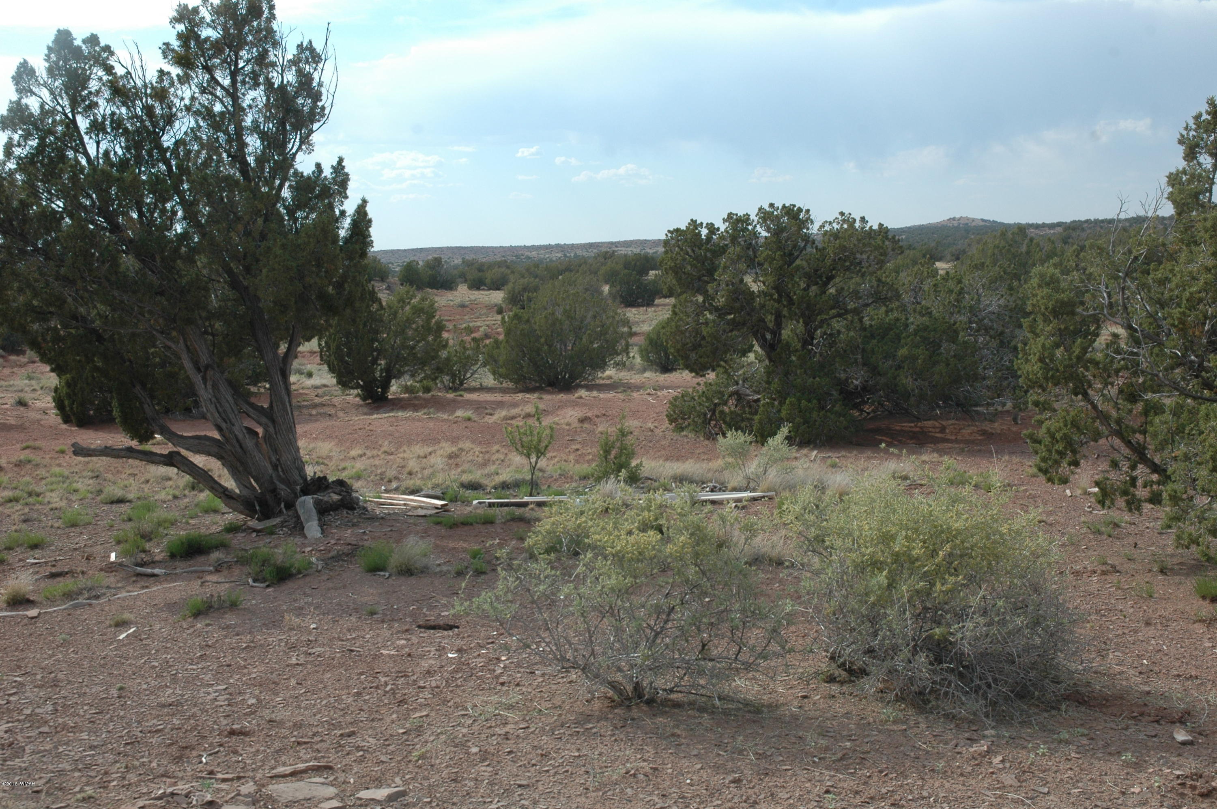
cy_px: 404
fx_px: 1469
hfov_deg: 45.0
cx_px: 608
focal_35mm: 44
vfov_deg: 30.8
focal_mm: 29
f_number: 9
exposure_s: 1/320
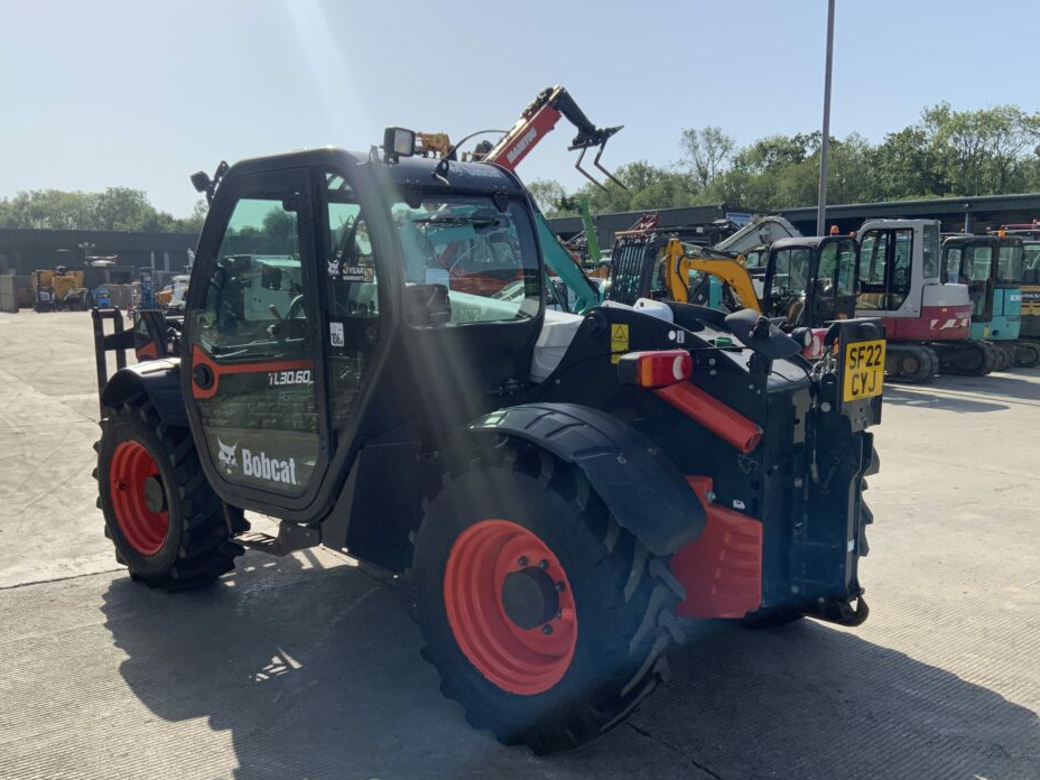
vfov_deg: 44.1
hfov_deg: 56.8
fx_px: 961
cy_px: 429
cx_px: 544
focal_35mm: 32
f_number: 1.8
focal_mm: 3
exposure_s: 1/2058
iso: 16
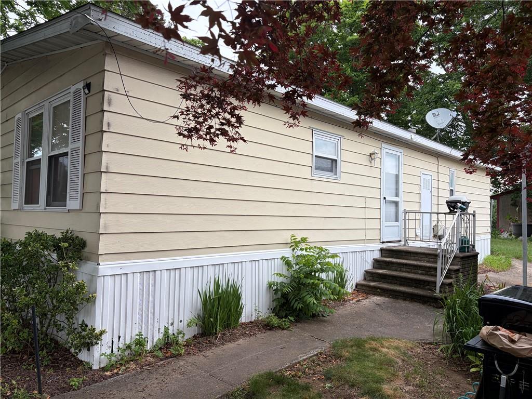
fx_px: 400
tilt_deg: +2.7
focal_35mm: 26
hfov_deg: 67.3
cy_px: 200
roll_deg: -0.9
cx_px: 266
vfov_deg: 53.1
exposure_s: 1/241
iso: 40
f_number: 1.6
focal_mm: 5.96
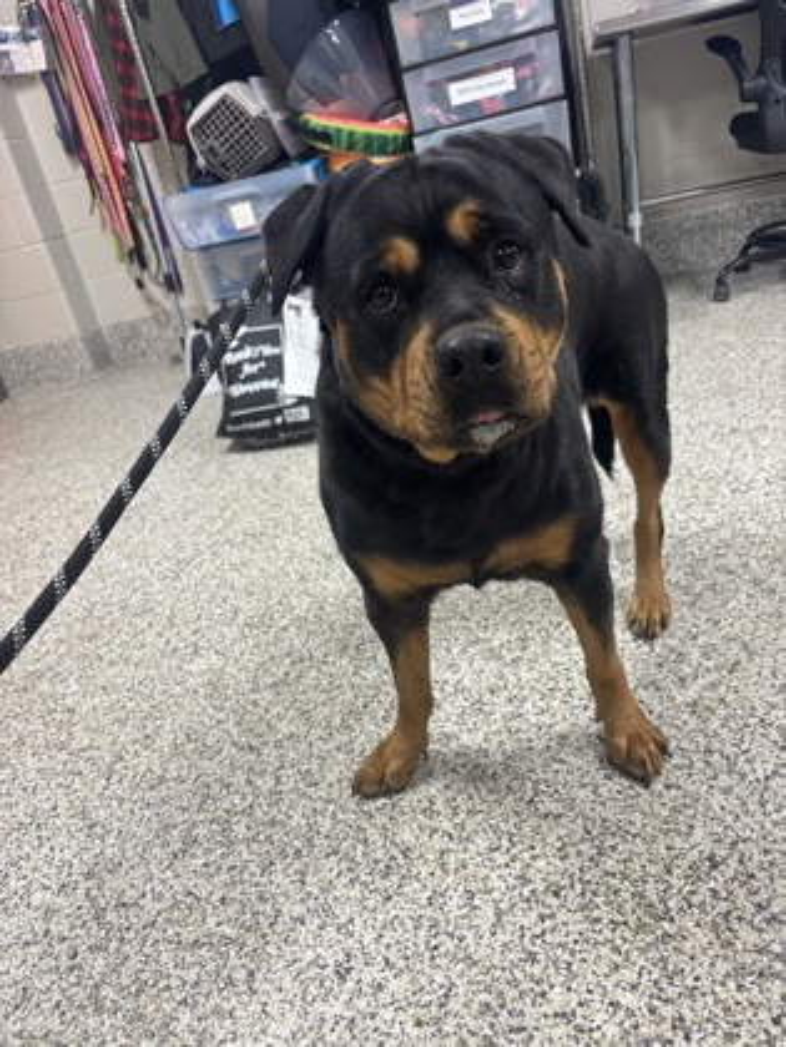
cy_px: 524
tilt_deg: -25.4
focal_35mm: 26
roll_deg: +10.7
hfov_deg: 53.1
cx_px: 393
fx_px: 787
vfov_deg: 67.3
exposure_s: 1/76
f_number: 1.6
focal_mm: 5.96
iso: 125
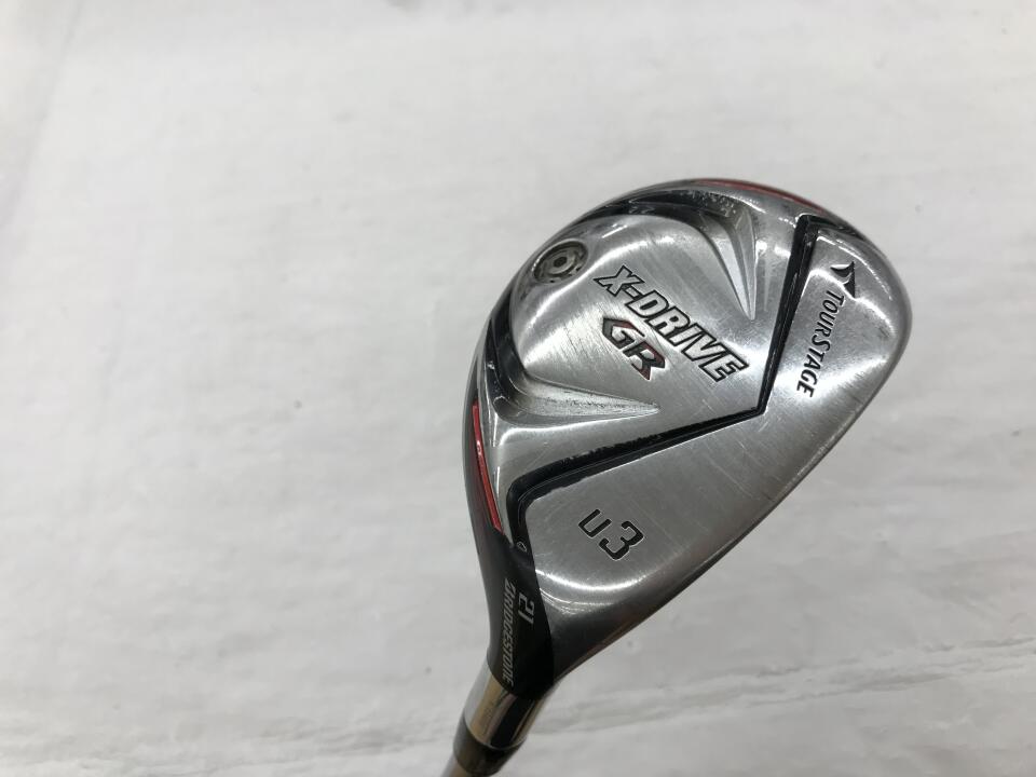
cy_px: 388
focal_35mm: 28
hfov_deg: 63.4
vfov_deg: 49.7
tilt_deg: -58.6
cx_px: 518
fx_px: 838
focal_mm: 3.99
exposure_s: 1/120
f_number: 1.8
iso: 25
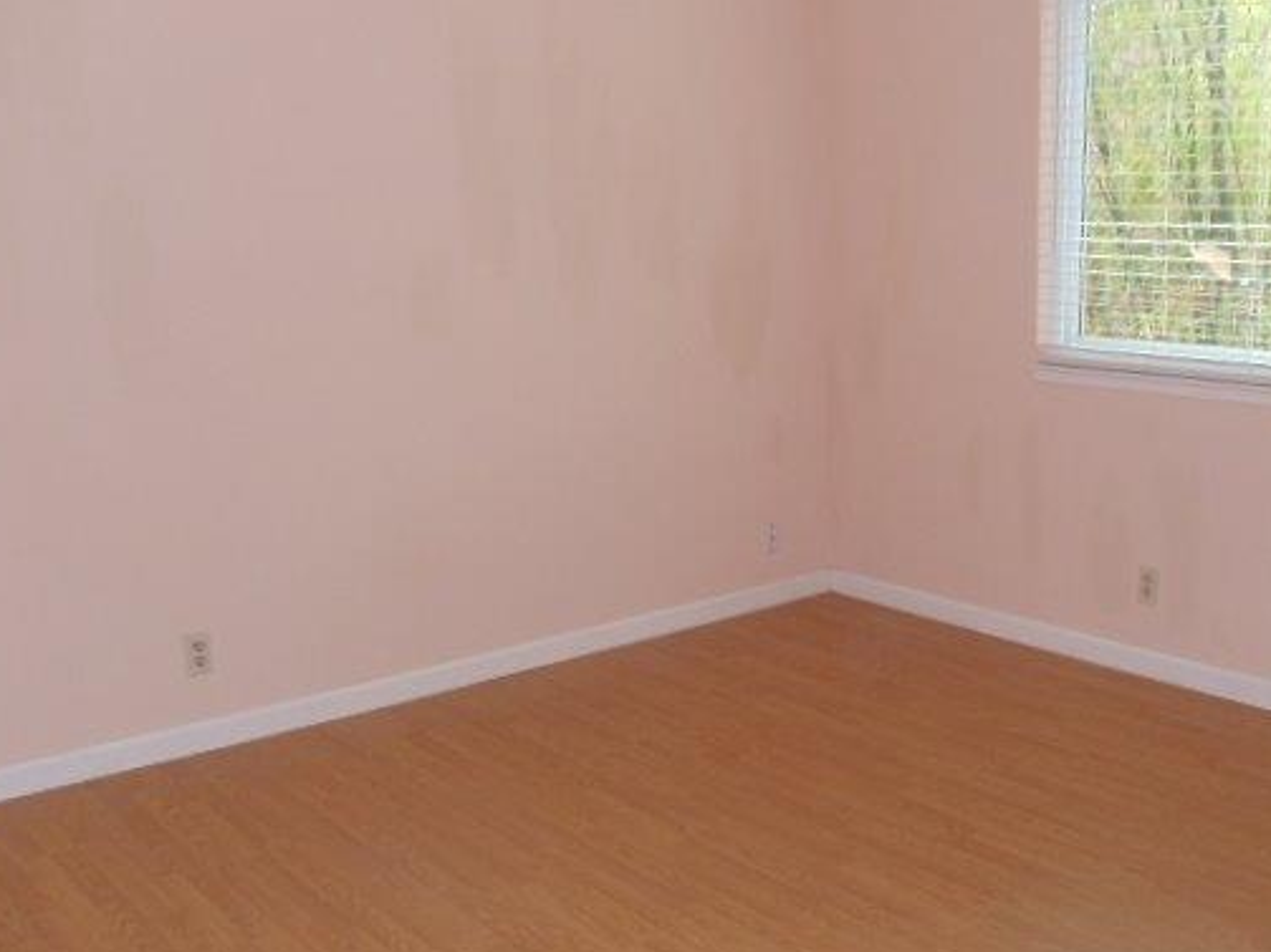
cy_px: 563
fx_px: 2056
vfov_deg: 26.0
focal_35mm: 56
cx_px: 735
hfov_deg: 34.3
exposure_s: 1/30
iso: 200
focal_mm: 6
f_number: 3.5
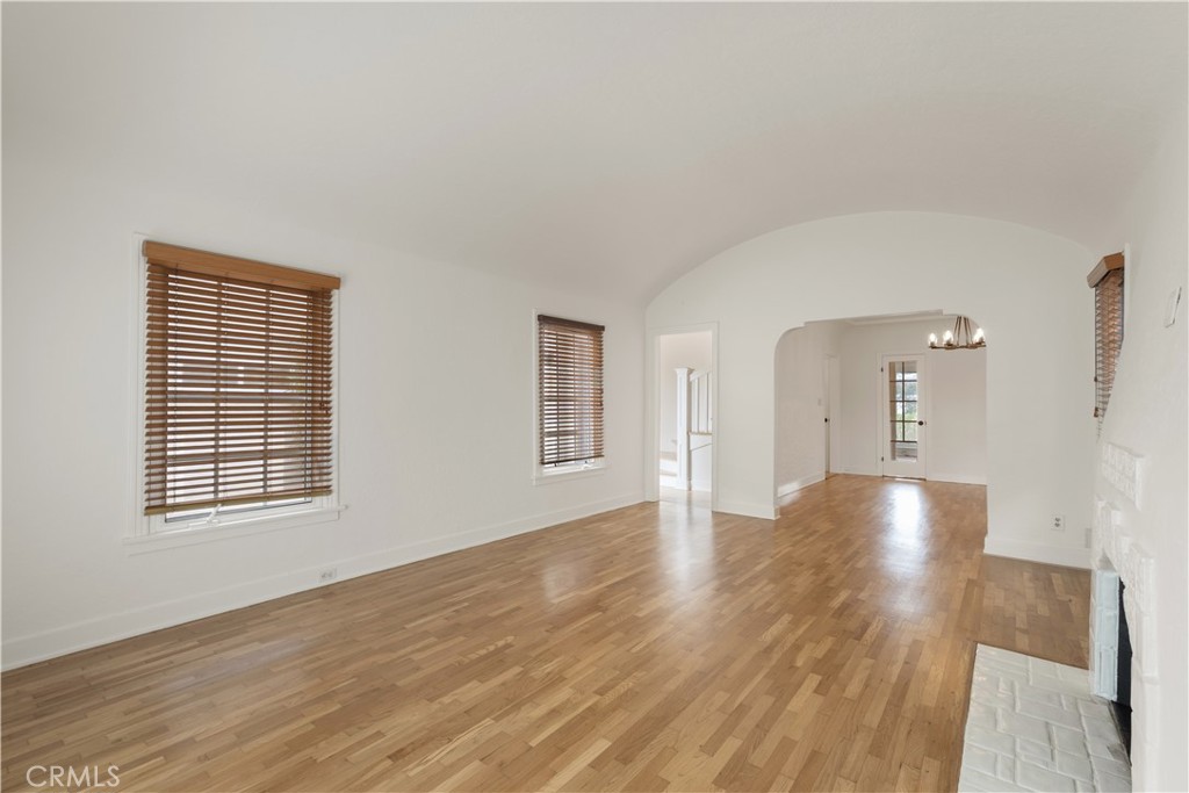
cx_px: 594
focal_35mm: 16
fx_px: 528
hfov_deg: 96.7
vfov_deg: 73.8
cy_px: 396
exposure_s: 1/20
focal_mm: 16
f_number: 9
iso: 1000
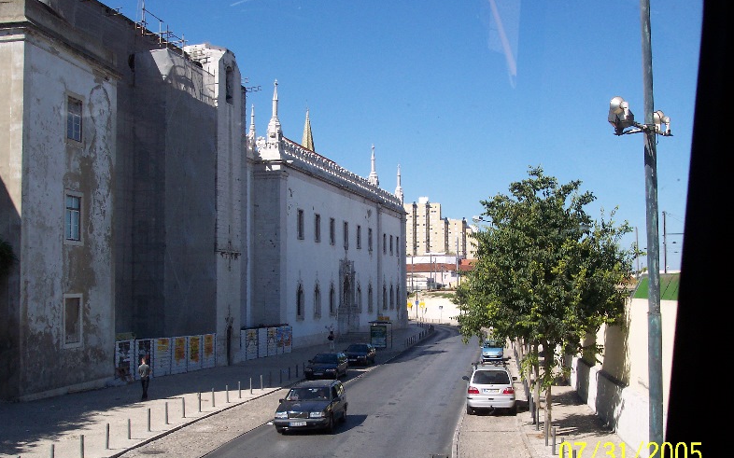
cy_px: 243
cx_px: 367
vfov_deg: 31.2
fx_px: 820
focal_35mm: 41
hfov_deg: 48.2
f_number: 4.8
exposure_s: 1/700
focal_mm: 8
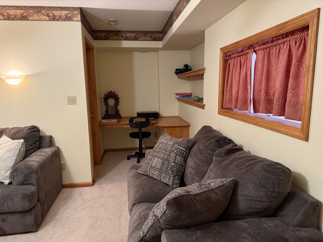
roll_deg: +1.5
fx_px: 224
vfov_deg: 56.8
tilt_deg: -8.3
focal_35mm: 24
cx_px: 162
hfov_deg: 71.6
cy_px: 121
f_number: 1.78
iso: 640
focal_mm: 6.76
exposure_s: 1/40
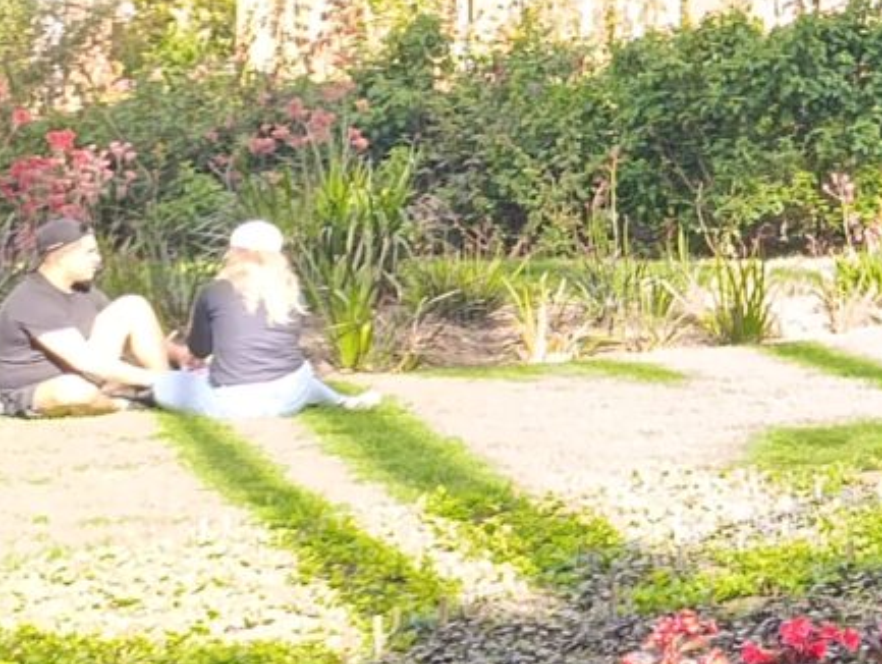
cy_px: -49
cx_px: 2149
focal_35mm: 136
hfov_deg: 11.7
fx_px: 3470
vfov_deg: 10.8
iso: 160
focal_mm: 6.14
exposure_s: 1/120
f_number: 1.6
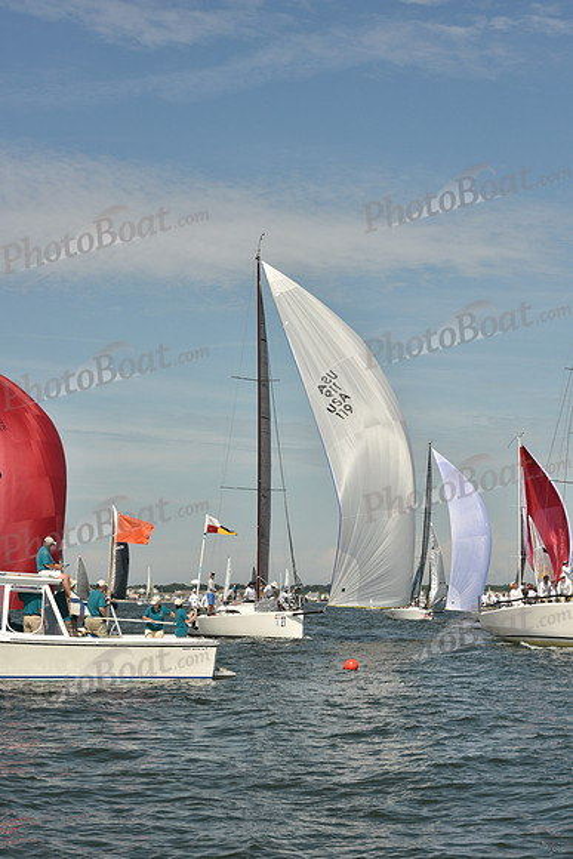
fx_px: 1861
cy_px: 430
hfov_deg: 17.5
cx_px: 286
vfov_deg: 26.0
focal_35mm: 78
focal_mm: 78
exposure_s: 1/640
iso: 320
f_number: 14
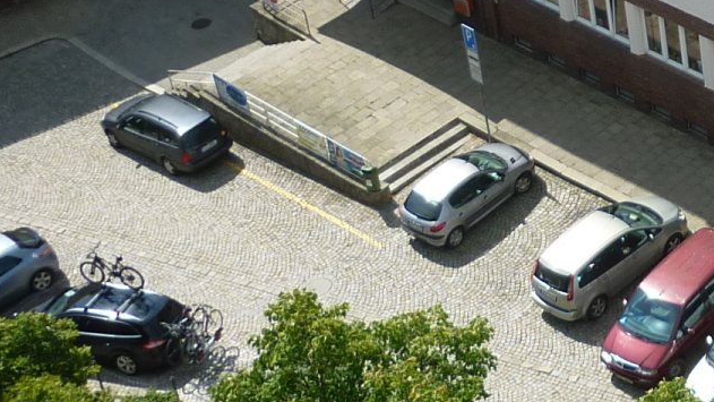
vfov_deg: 10.3
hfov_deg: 17.5
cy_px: -105
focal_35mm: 116
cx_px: 885
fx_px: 2196
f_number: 8
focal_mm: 5.5
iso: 80
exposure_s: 1/125
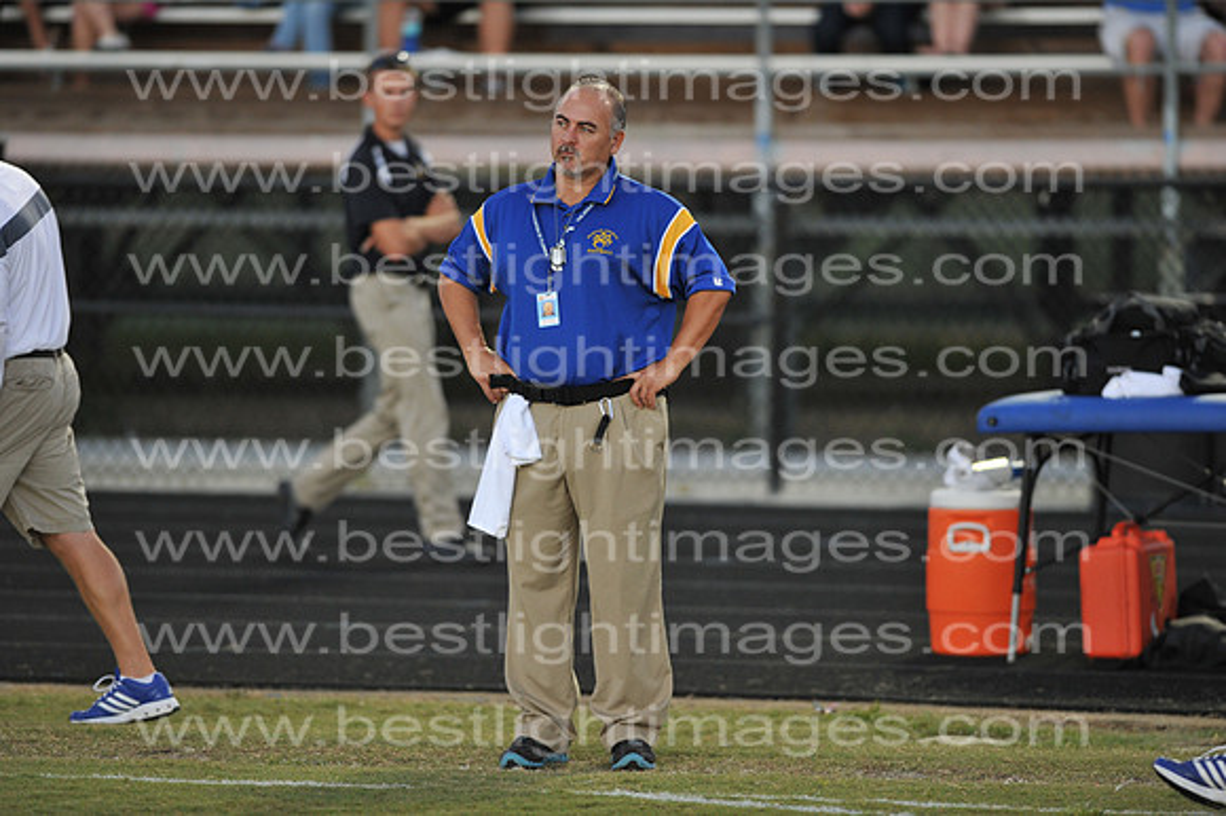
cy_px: 408
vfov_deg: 4.6
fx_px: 10210
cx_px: 613
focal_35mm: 300
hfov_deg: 6.9
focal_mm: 300
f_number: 2.8
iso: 1600
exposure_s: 1/400
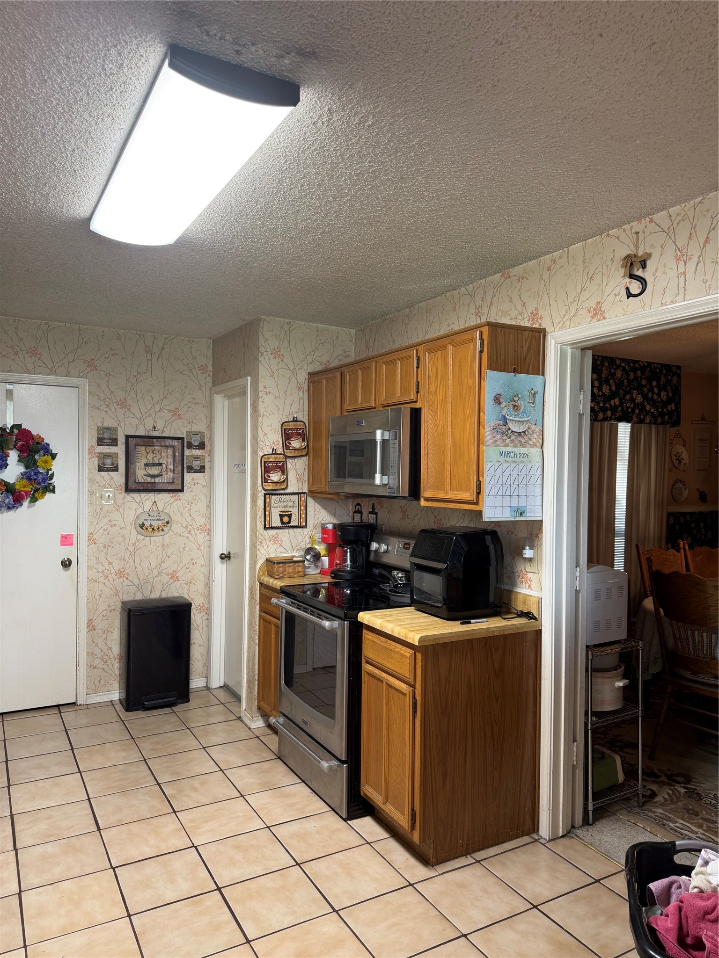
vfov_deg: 71.6
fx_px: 665
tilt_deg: -0.2
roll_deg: -1.2
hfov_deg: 56.8
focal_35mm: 24
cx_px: 360
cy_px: 479
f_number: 1.78
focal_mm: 6.76
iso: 125
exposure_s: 1/60
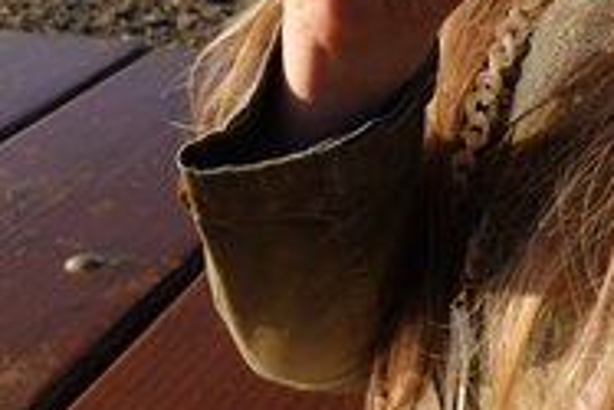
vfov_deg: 15.2
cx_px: 53
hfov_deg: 24.0
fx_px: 1400
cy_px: -239
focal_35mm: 82
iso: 100
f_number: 4
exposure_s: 1/400
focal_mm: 9
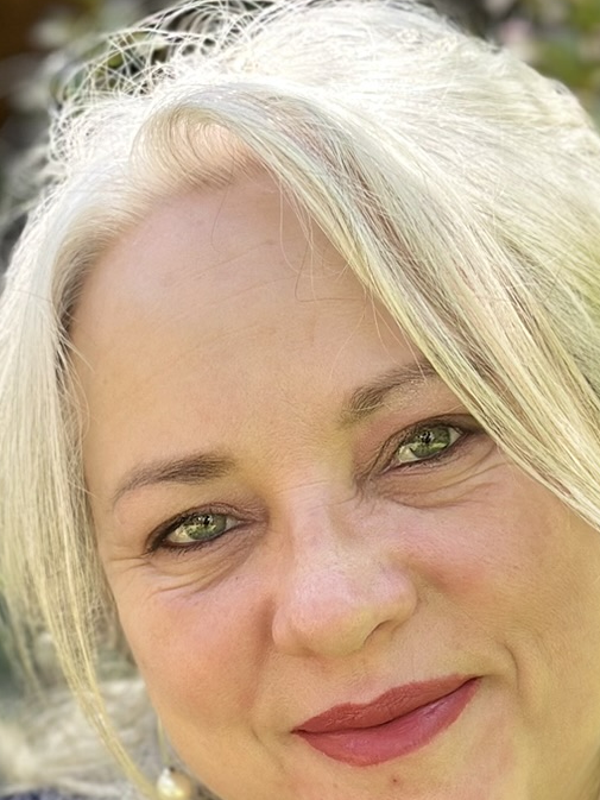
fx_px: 3373
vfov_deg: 13.5
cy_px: 555
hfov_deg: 10.2
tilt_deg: -16.5
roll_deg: -0.9
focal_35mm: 146
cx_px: 342
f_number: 1.78
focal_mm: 6.86
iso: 80
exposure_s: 1/212
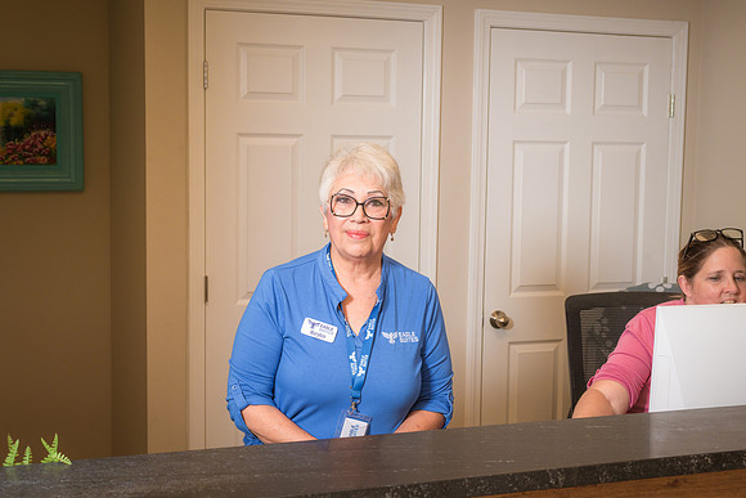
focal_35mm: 50
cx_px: 373
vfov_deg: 27.0
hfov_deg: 39.6
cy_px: 249
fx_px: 1036
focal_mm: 50
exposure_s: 1/125
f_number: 8
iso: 800
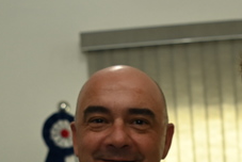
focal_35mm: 95
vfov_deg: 13.0
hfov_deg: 21.2
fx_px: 639
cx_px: 193
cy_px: 294
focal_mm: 24
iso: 640
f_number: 2.8
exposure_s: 1/200
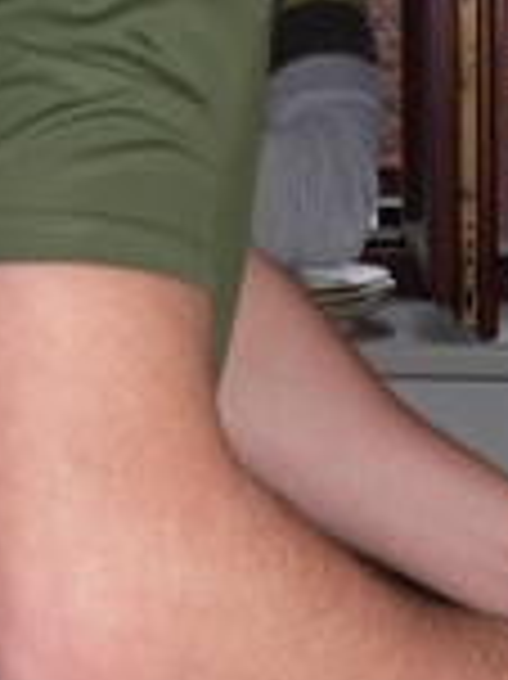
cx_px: 575
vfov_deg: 12.1
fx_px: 3155
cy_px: 716
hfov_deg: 9.1
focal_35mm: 161
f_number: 2.9
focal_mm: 6.3
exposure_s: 1/22.6
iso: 79
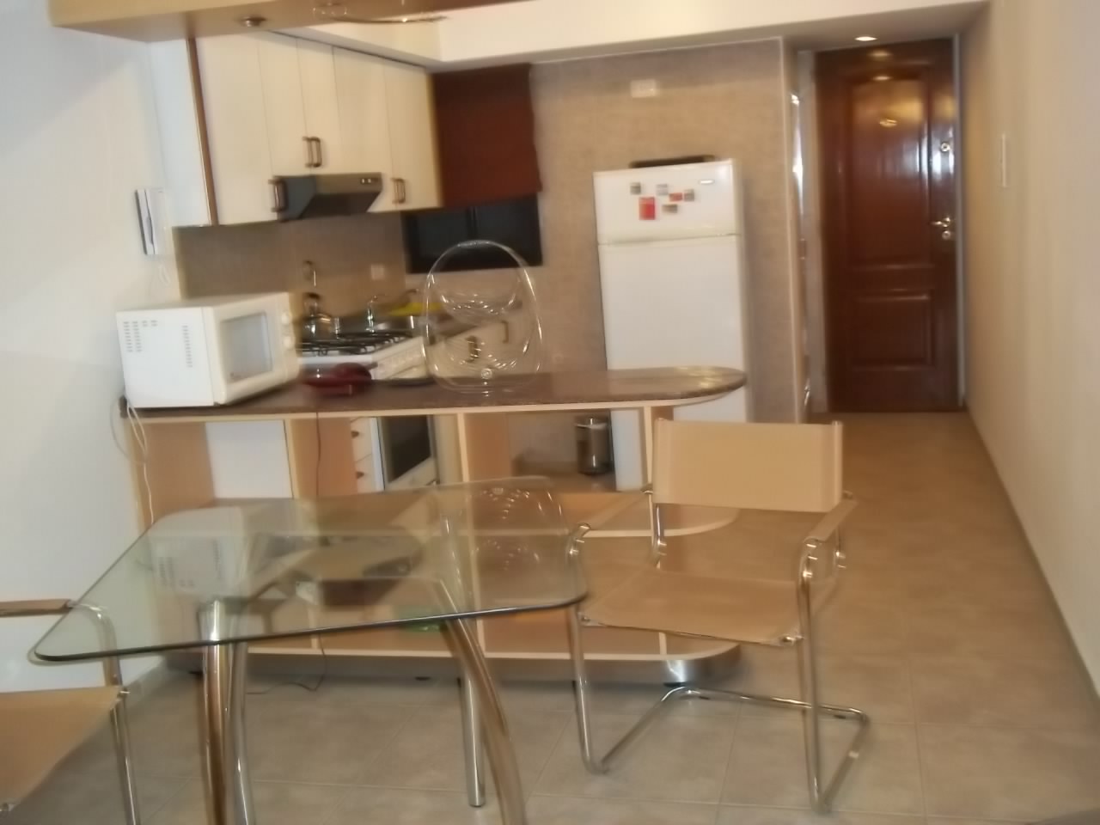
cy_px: 412
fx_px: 1144
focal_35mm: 36
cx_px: 550
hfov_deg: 51.4
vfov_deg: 39.7
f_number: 3.1
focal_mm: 6.5
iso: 320
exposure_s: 1/30
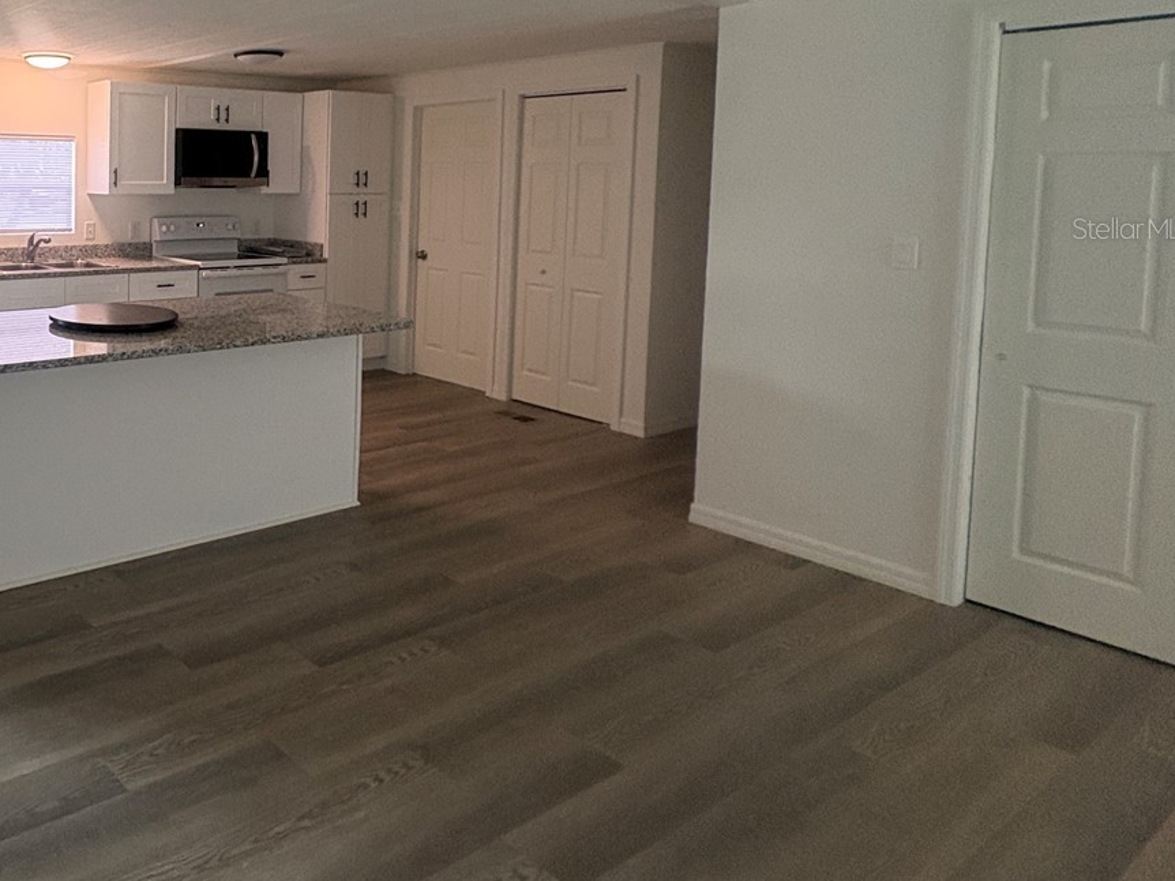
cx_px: 110
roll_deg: +0.3
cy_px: 228
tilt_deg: -2.1
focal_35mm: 26
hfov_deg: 57.5
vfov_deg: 51.0
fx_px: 882
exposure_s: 1/120
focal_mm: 2.22
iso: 400
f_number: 2.2
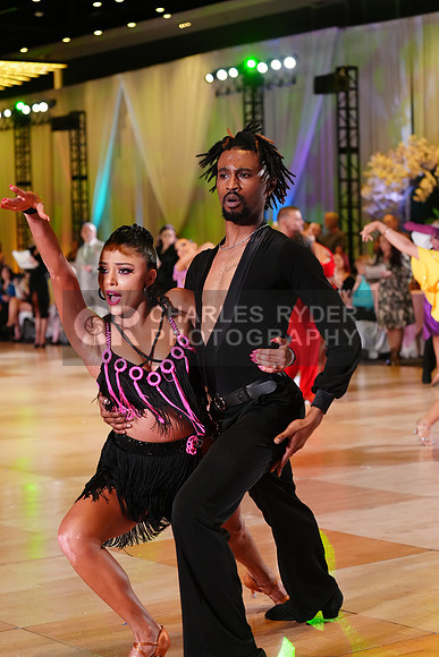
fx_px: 1444
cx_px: 220
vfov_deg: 25.7
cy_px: 328
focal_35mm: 79
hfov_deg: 17.3
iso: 3200
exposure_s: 1/400
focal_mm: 79
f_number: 4
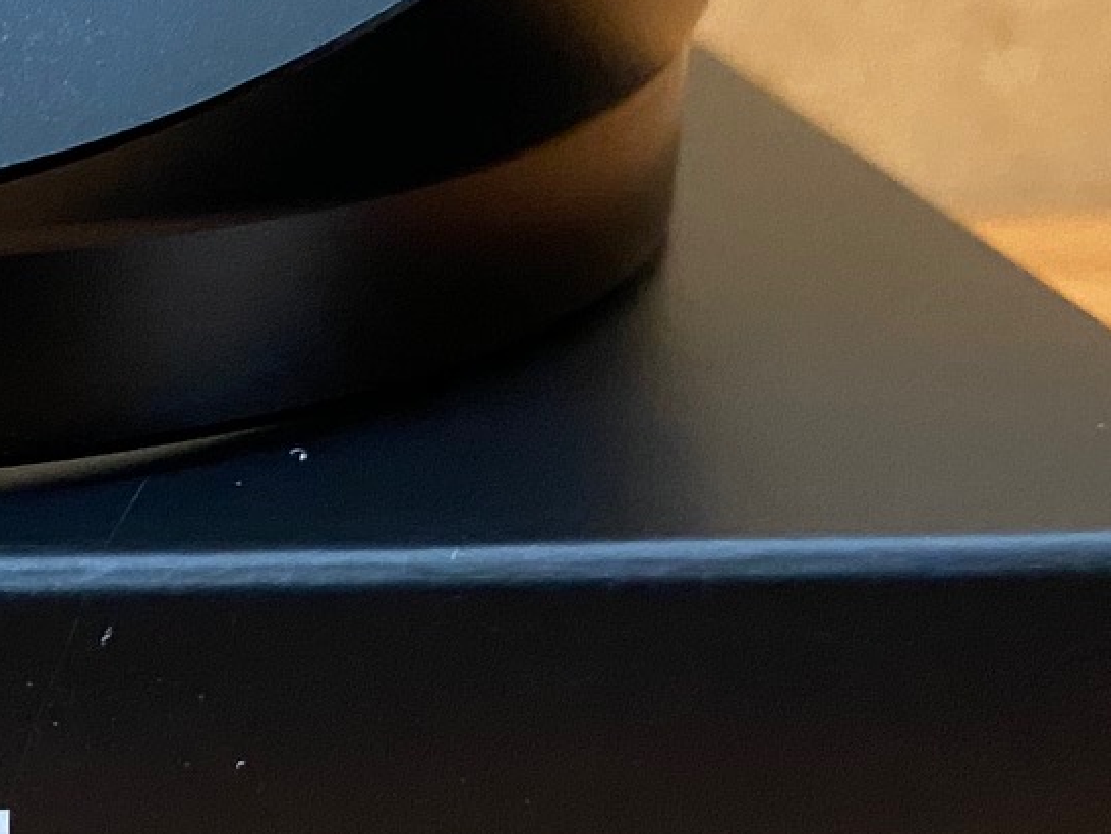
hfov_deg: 18.9
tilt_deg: -19.4
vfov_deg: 15.4
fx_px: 3082
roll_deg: +0.7
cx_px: -338
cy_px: 482
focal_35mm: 96
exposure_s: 1/30
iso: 500
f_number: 1.8
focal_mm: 4.25
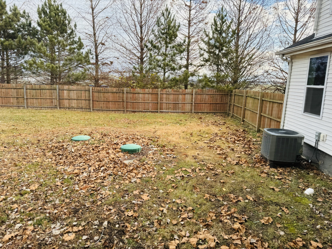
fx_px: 230
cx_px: 166
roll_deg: -1.2
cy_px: 124
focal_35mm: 24
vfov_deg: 56.8
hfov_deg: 71.6
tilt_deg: -11.5
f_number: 1.78
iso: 80
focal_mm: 6.86
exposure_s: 1/503
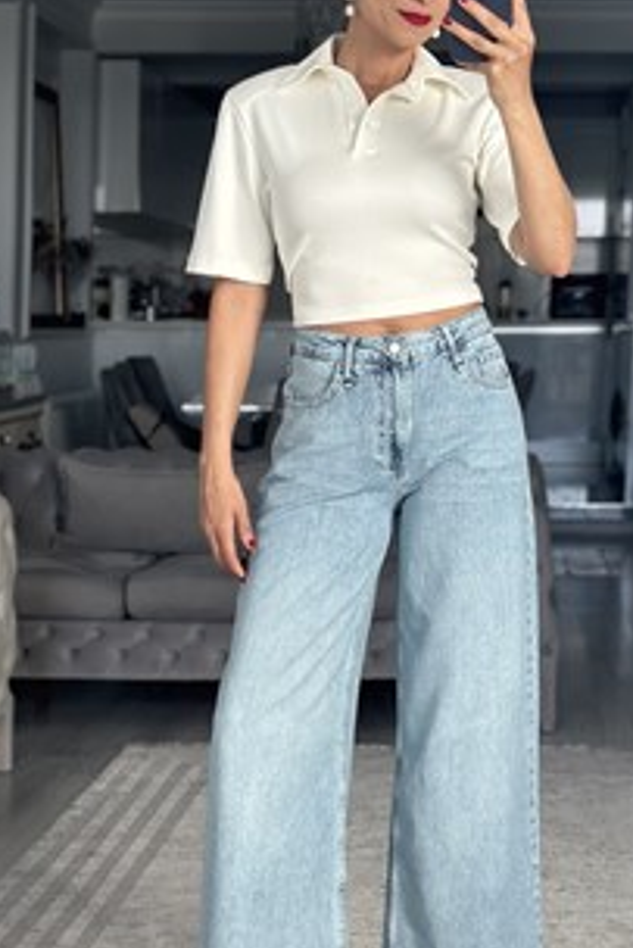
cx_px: 374
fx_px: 2186
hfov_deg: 16.5
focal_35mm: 83
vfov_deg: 24.4
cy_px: 415
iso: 100
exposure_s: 1/172
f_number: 1.78
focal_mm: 6.86
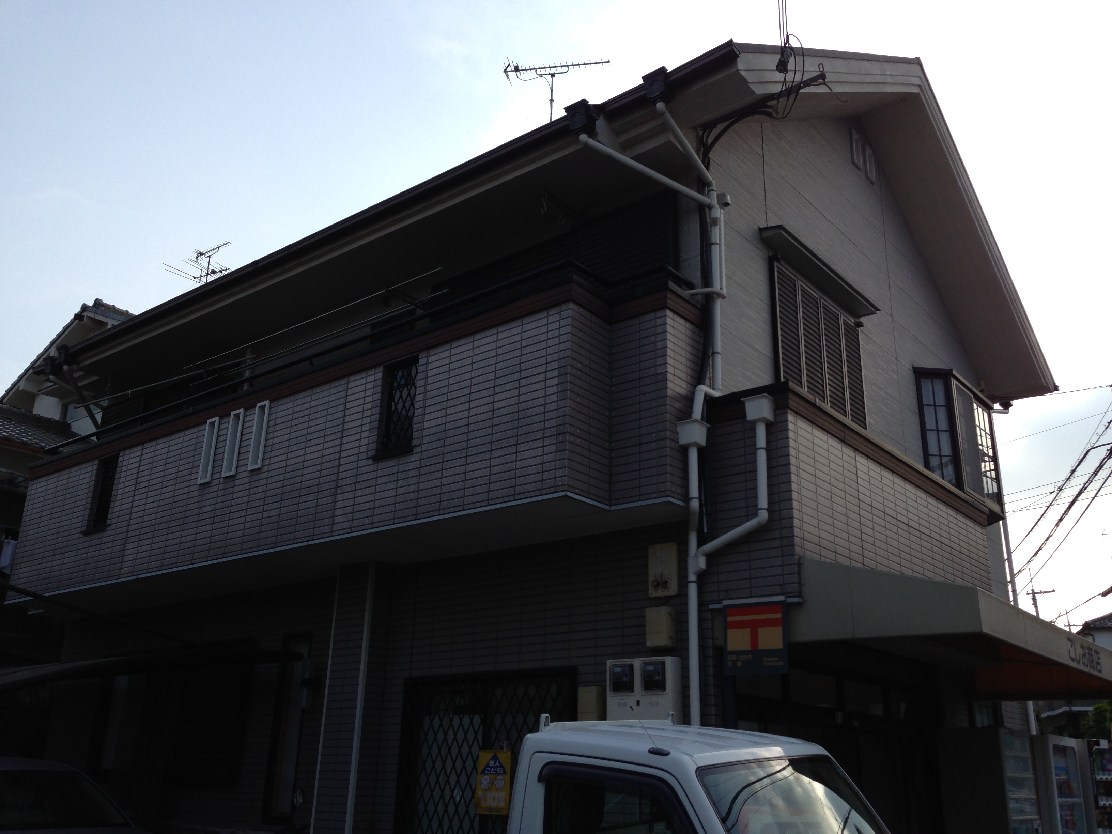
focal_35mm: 33
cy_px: 417
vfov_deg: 42.9
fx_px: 1060
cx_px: 556
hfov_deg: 55.4
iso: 50
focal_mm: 4.13
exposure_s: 1/861
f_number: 2.4
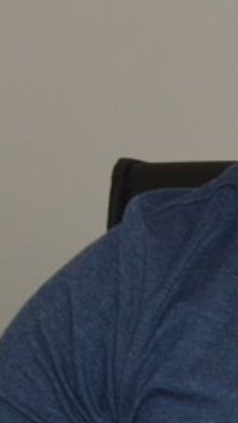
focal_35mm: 150
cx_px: 432
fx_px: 1684
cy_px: 257
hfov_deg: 7.8
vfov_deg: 14.3
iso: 720
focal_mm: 18
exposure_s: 1/60
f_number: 3.5
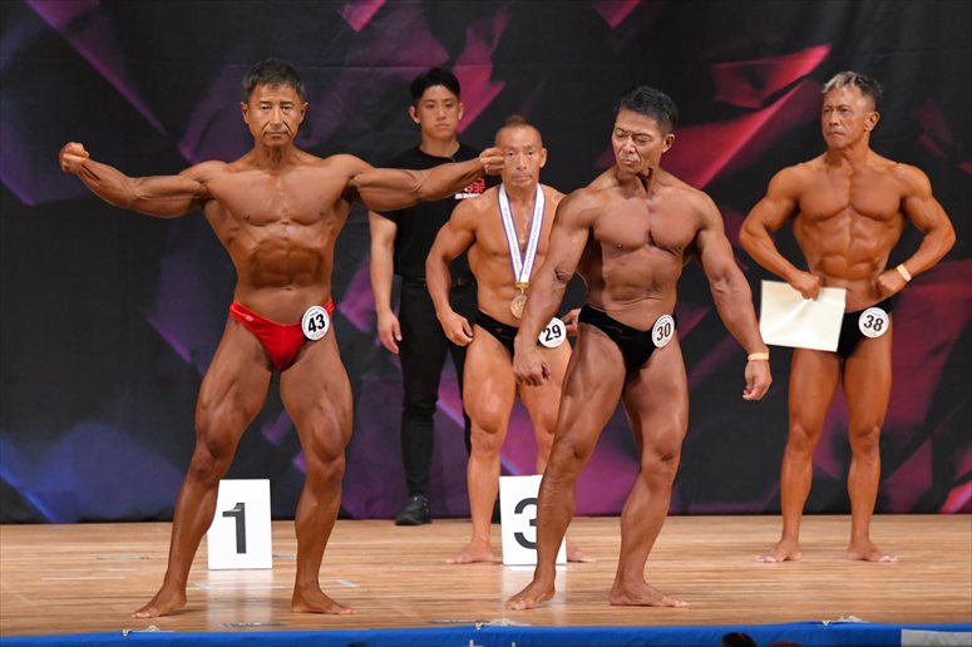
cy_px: 324
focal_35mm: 255
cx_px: 486
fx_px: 6882
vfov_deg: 5.4
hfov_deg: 8.1
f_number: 5.6
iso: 5000
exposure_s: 1/400
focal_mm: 170
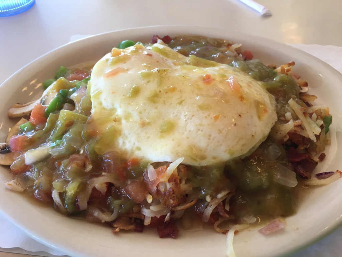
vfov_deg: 48.2
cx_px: 171
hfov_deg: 61.7
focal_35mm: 29
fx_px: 287
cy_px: 128
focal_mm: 4.15
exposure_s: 1/30
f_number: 2.2
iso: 40
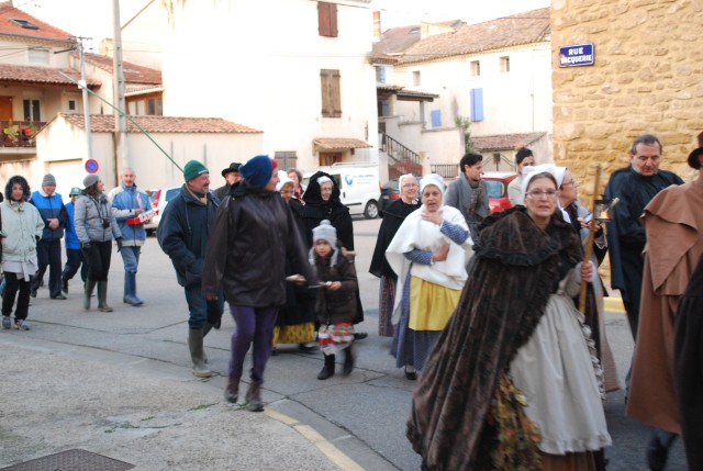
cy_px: 236
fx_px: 880
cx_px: 352
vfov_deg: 30.0
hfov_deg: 43.5
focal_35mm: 45
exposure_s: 1/30
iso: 720
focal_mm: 30
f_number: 4.8
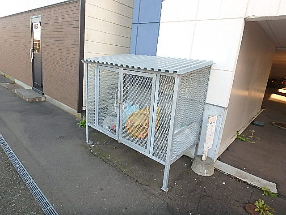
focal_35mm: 21
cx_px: 143
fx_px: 174
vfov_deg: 63.4
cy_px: 108
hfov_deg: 79.0
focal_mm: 3.7
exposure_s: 1/100
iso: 125
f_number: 3.5
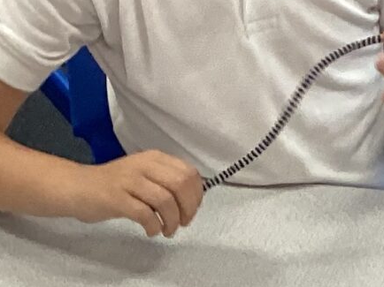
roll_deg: +1.5
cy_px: 451
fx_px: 2029
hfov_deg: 10.7
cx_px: 409
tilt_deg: -36.9
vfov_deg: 7.9
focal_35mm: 183
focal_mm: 3.3
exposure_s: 1/60
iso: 160
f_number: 2.4
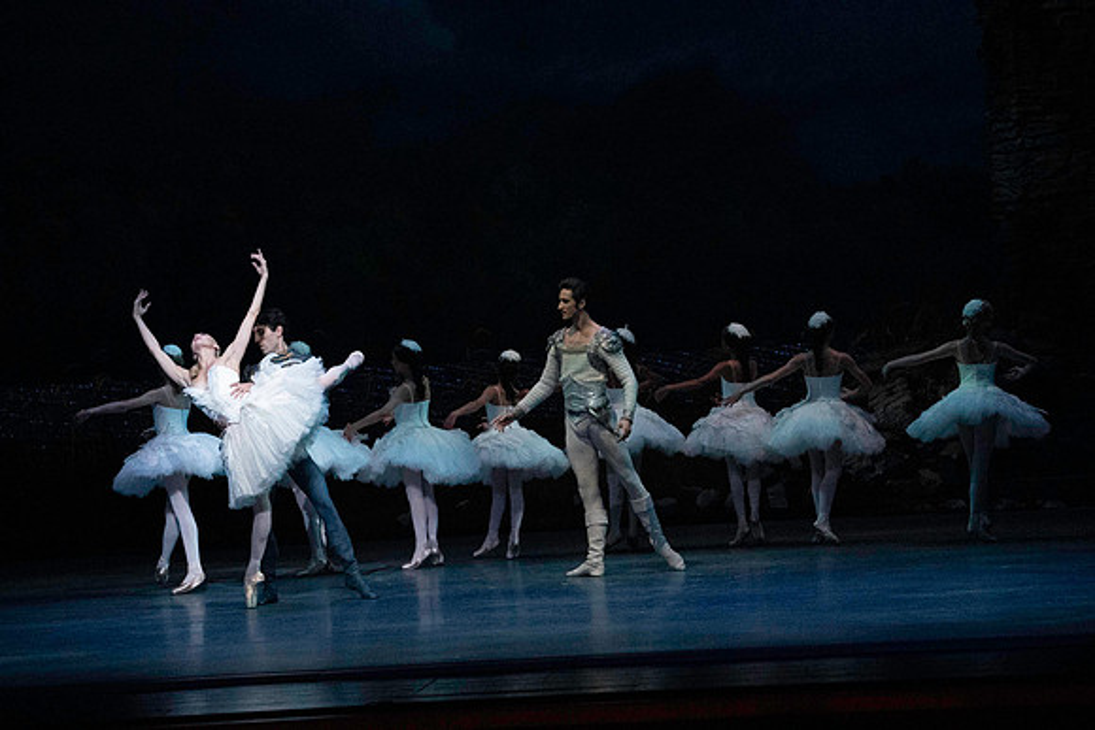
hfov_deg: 14.7
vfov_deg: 9.8
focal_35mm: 140
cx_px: 548
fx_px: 4259
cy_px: 365
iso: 25600
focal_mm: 140
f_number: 5
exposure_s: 1/400
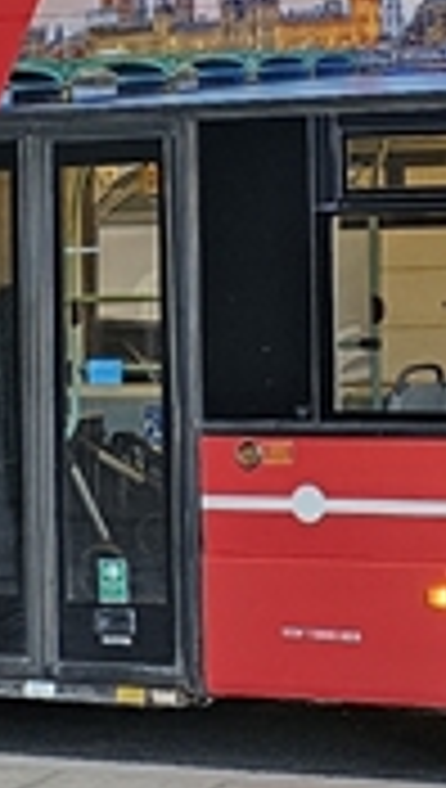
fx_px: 2993
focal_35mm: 143
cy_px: 153
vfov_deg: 14.9
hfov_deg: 8.5
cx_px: 243
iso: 640
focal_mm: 6.3
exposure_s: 1/120
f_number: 1.7
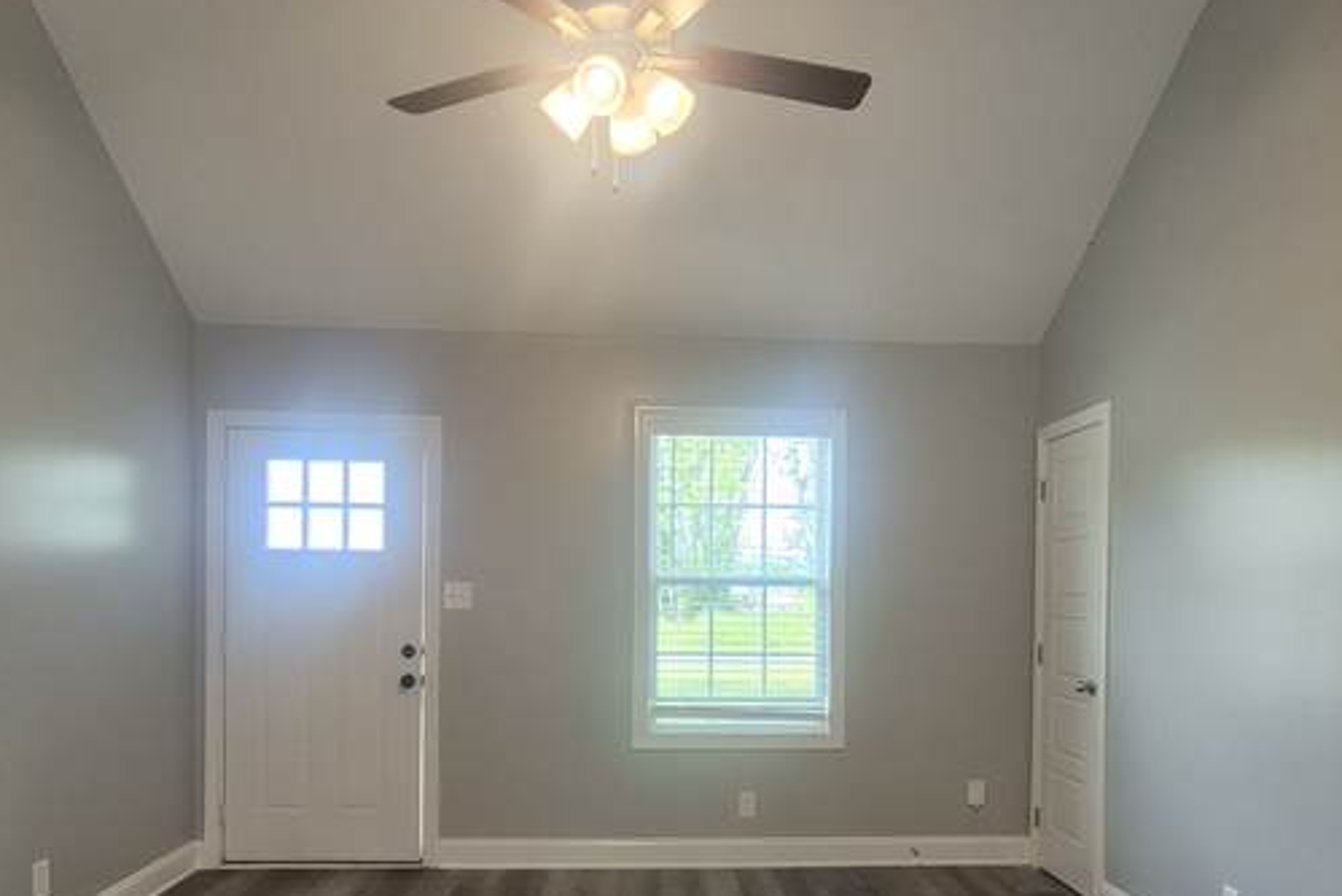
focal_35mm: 26
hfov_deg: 69.4
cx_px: 656
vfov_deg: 48.6
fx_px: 969
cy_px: 611
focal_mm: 1.74
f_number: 2.2
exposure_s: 1/60
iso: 125
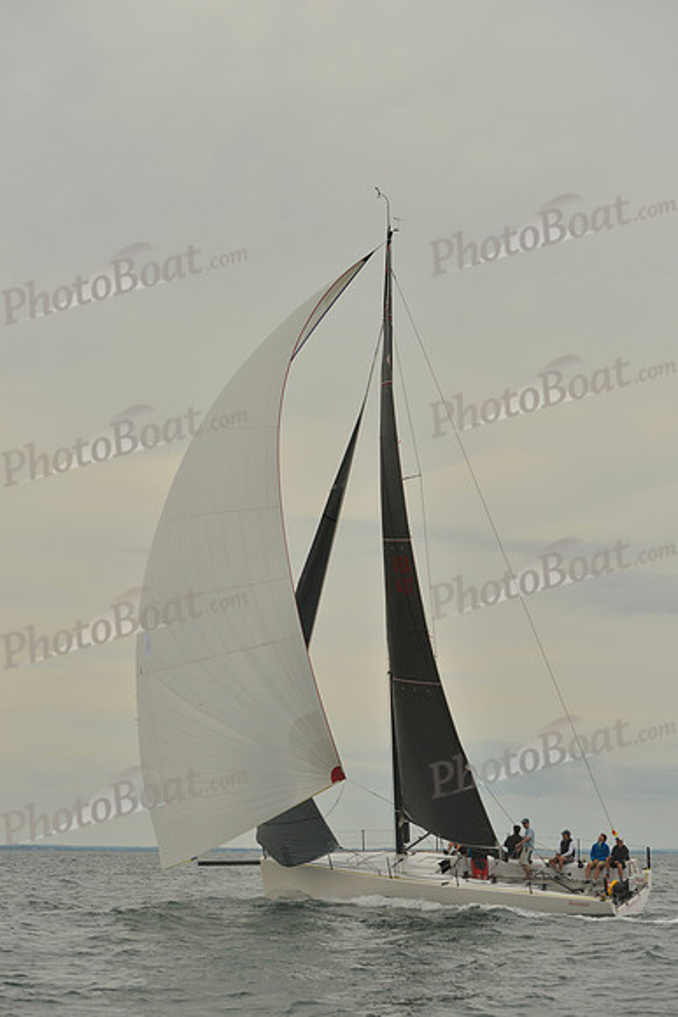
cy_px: 508
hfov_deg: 19.5
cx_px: 339
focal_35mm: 70
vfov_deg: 28.8
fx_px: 1976
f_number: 6.3
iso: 400
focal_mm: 70
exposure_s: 1/1250
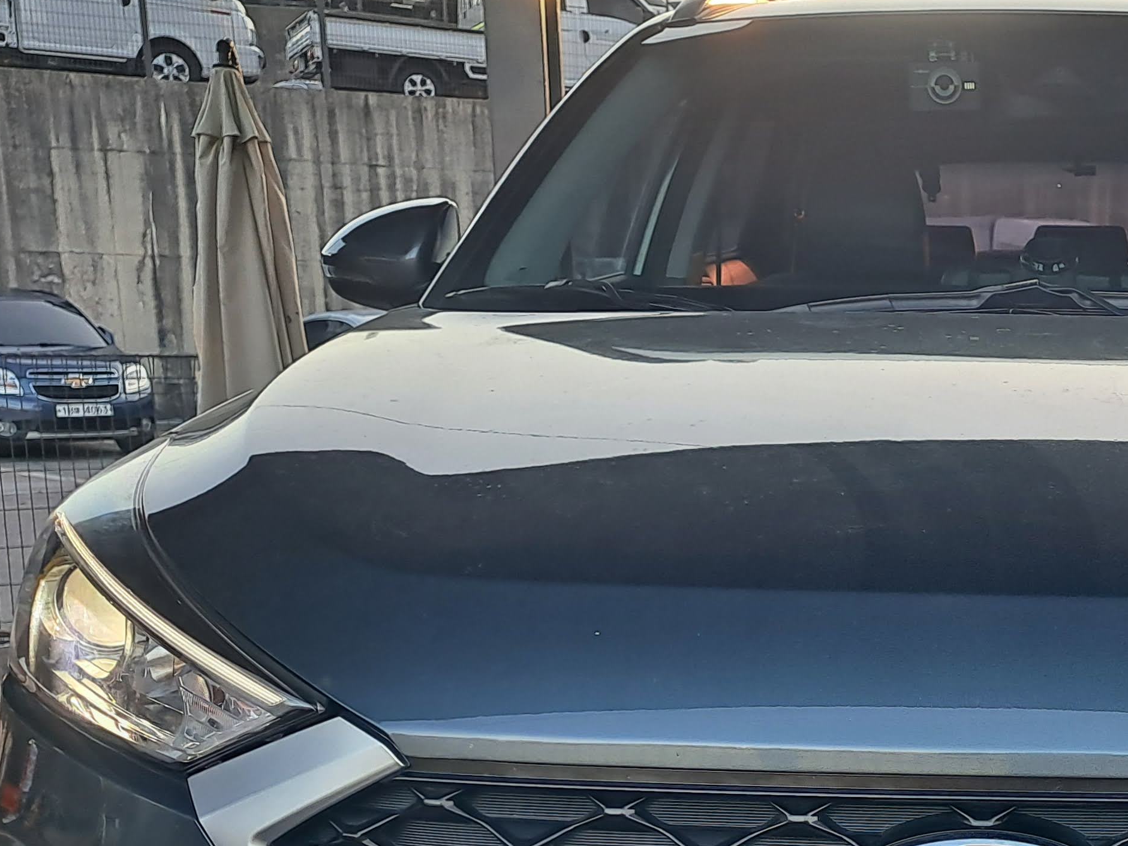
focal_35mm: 59
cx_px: 1072
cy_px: 792
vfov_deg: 24.0
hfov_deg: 30.8
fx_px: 1923
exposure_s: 1/192
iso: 25
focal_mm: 5.23
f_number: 1.8
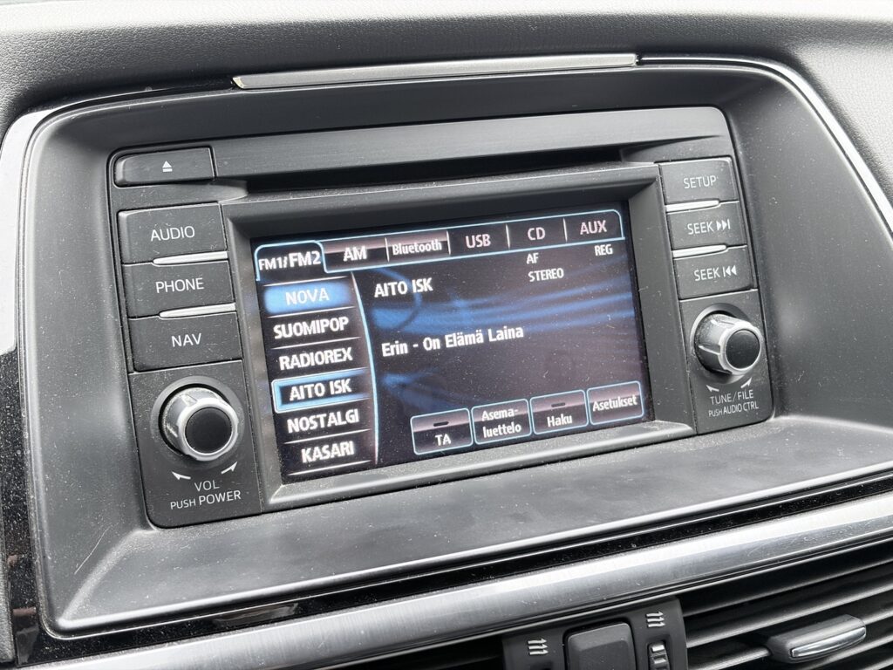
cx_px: 446
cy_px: 335
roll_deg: -0.4
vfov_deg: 28.0
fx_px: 1341
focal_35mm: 52
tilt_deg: -14.4
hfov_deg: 36.8
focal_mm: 5.96
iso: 160
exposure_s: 1/40
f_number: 1.6
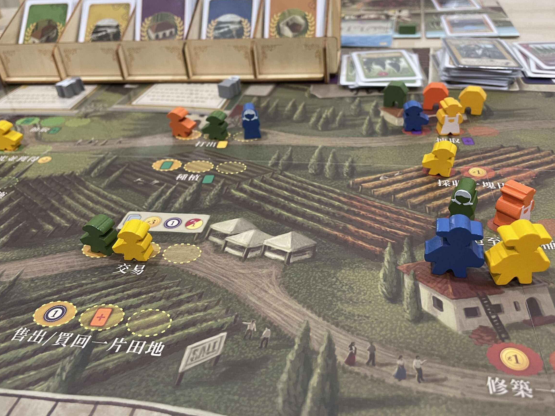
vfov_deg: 48.2
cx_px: 292
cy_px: 192
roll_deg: +4.8
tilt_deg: -32.8
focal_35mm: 29
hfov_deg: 61.6
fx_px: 465
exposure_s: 1/60
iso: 160
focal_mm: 4.2
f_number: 1.6
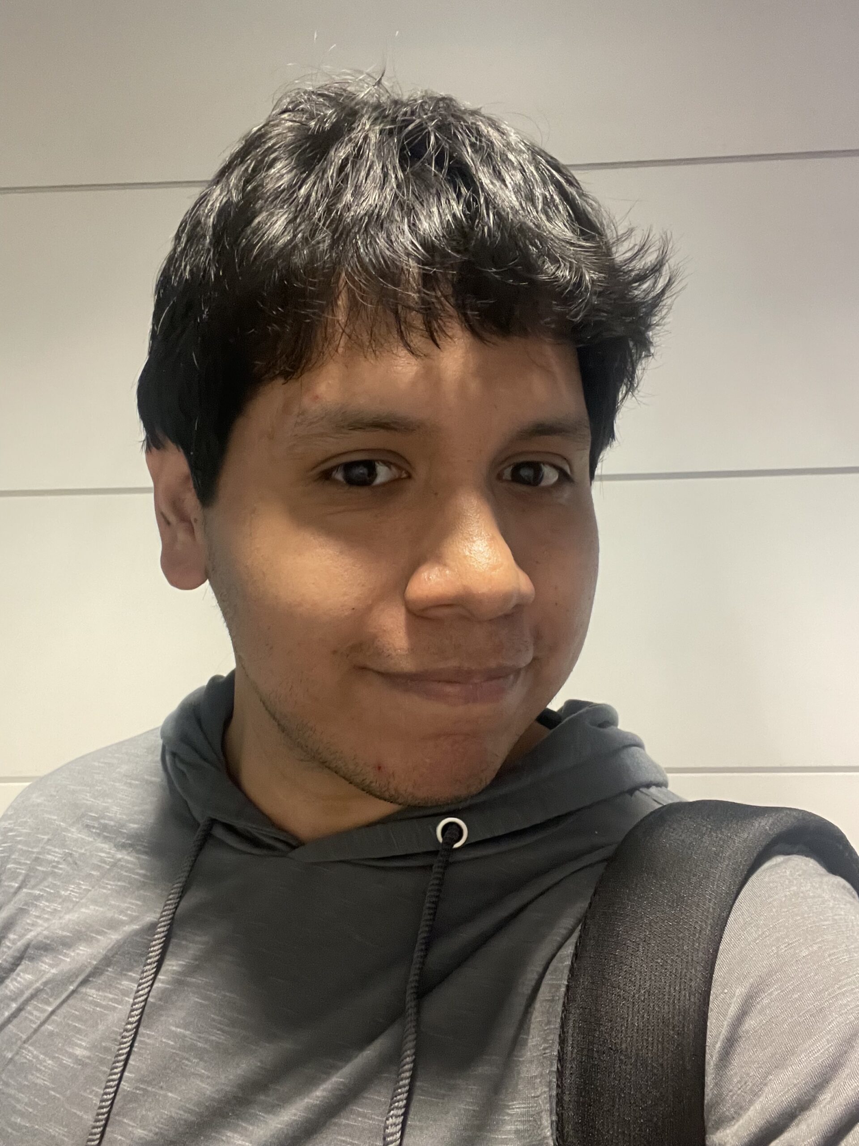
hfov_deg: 46.8
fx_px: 993
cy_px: 573
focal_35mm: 30
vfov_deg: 60.0
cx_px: 430
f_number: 2.2
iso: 640
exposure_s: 1/25
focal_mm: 2.71
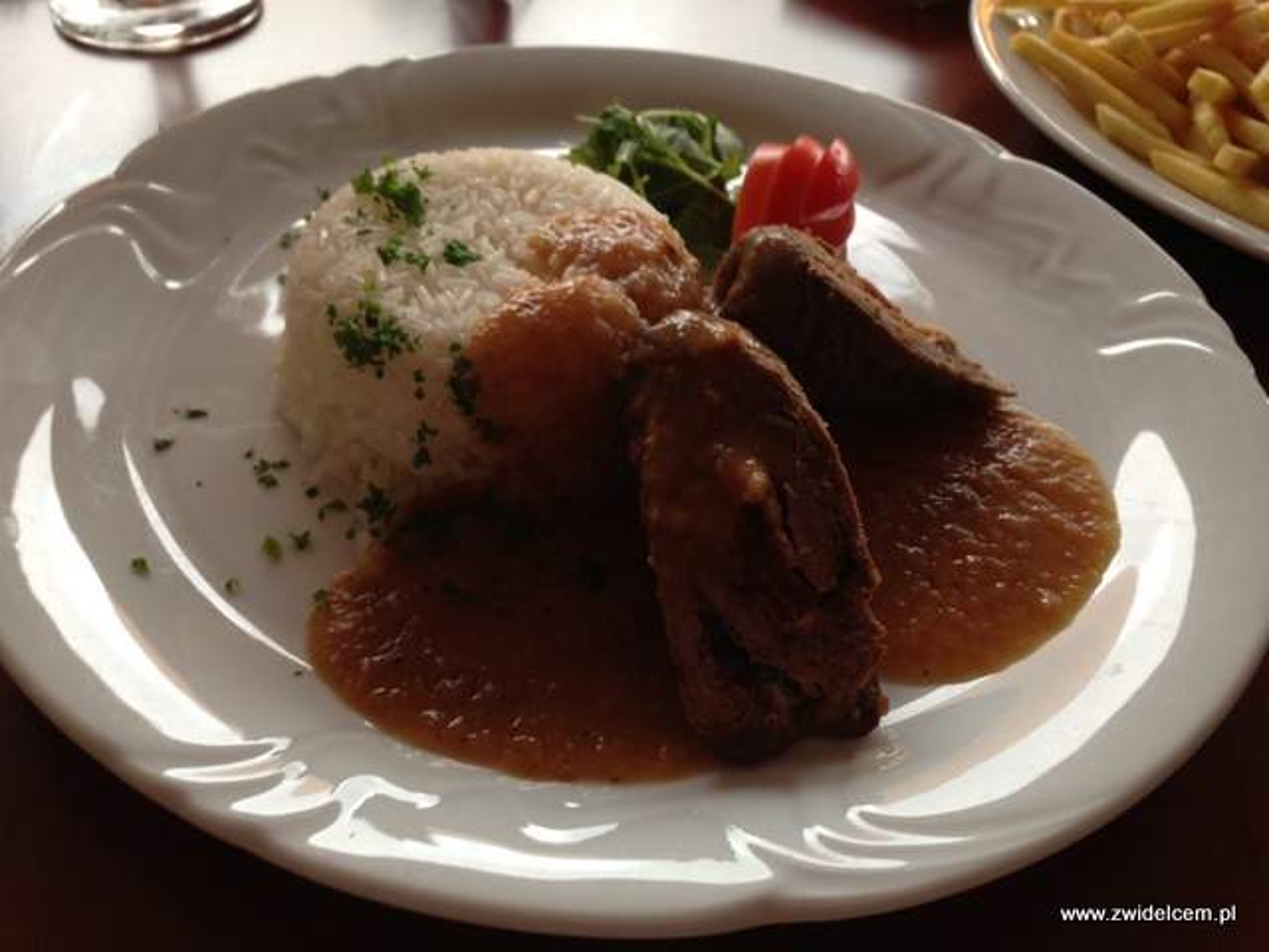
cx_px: 634
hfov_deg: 55.4
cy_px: 476
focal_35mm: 33
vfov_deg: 42.9
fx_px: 1210
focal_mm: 4.13
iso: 64
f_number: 2.4
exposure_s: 1/20
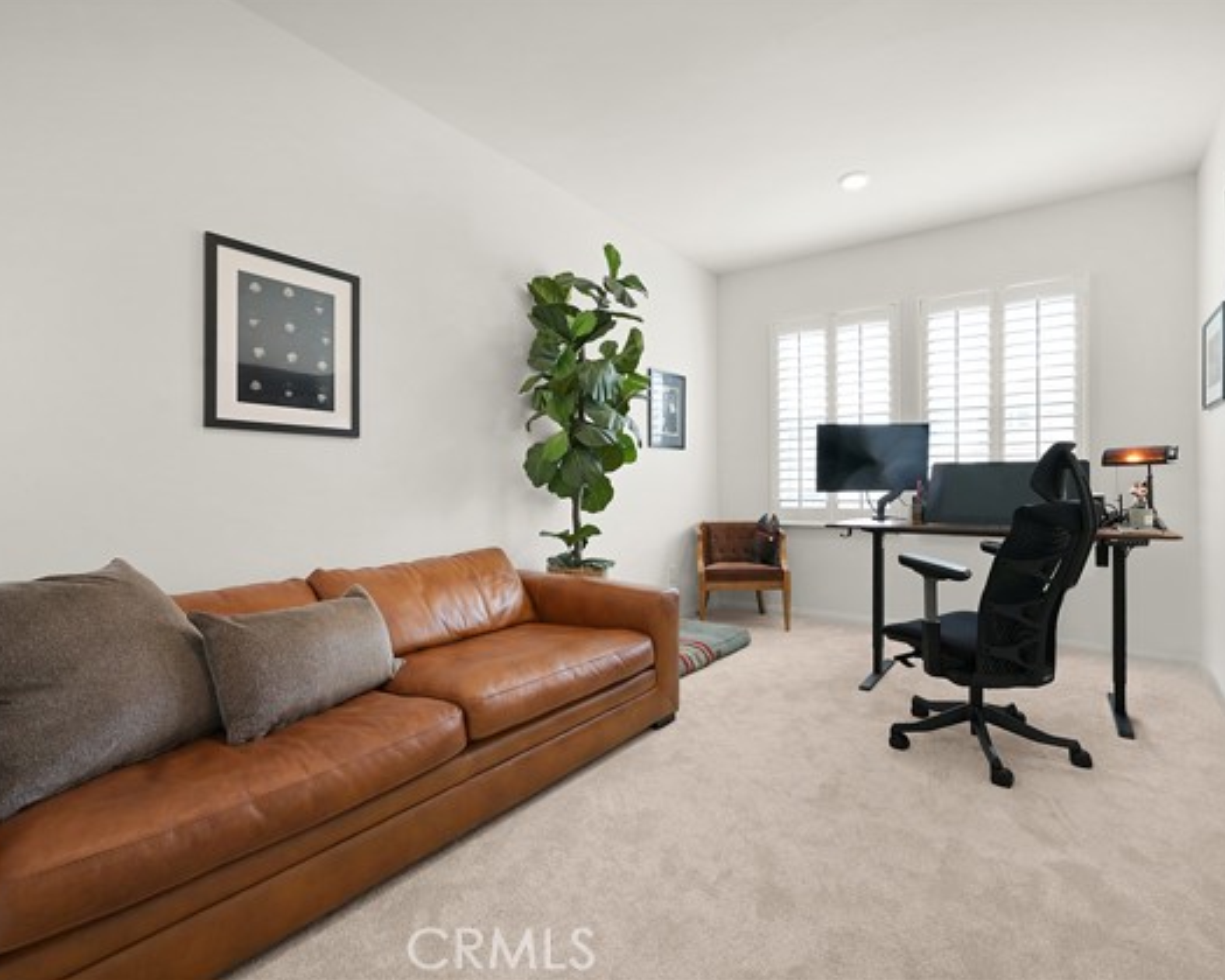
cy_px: 485
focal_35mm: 16
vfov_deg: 80.4
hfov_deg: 93.0
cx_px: 642
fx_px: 580
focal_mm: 14
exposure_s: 1/15
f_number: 8
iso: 400
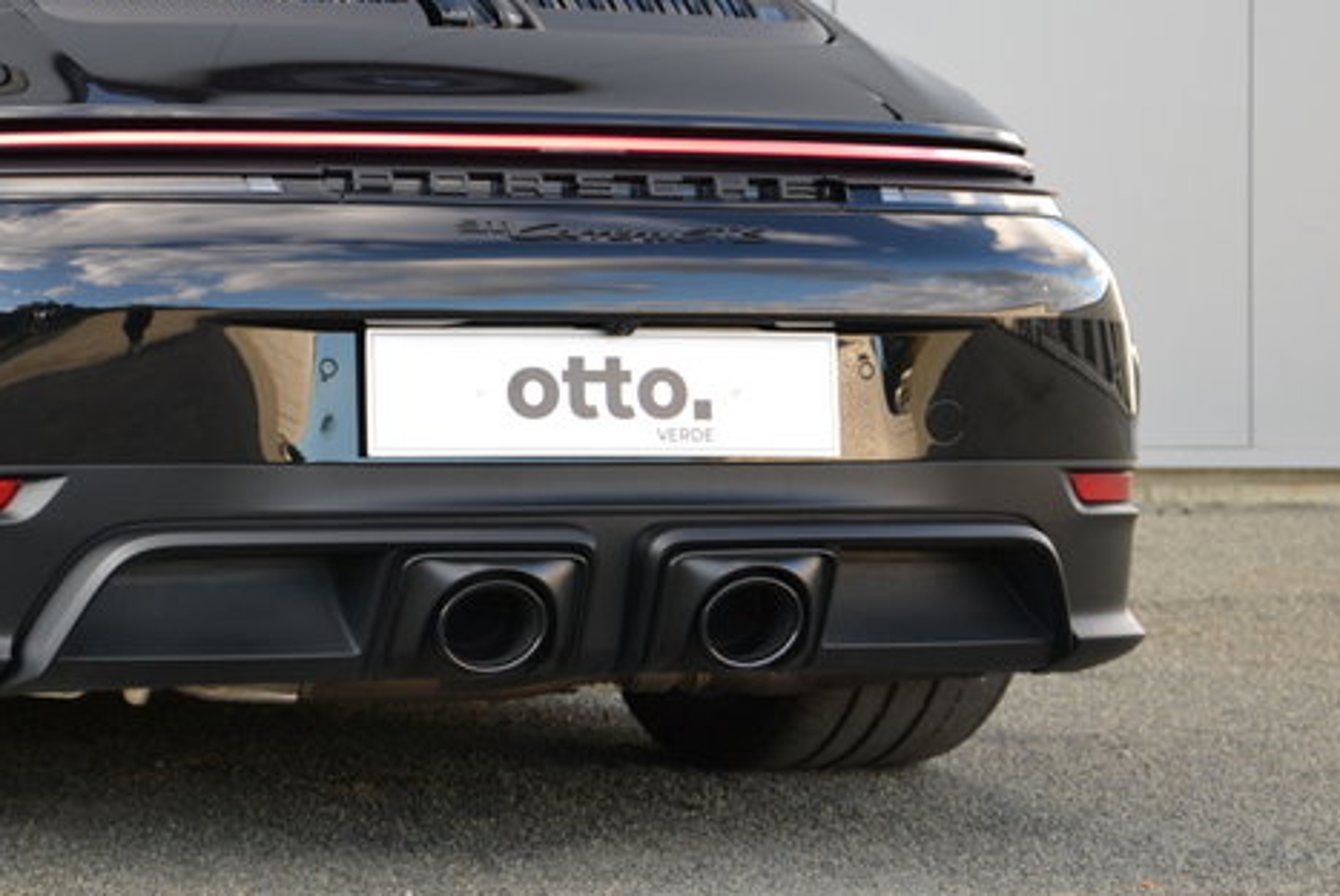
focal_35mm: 128
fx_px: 4767
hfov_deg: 16.0
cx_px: 406
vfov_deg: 10.7
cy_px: 198
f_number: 5.6
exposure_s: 1/125
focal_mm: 52
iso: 360
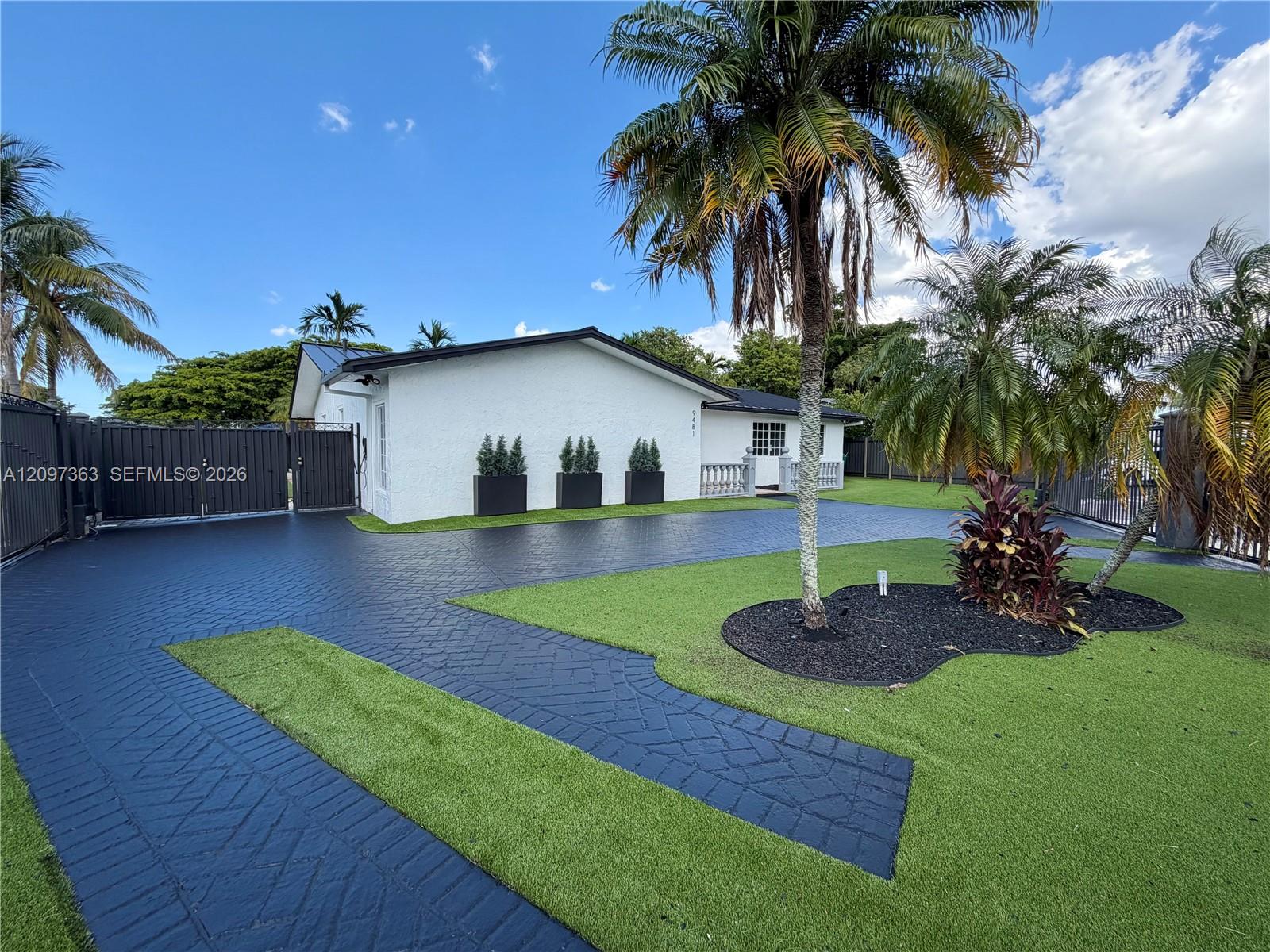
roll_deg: +0.5
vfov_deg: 85.7
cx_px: 635
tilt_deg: -4.0
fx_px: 514
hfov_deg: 102.1
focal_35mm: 14
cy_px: 476
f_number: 2.2
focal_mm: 2.22
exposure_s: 1/770
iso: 40
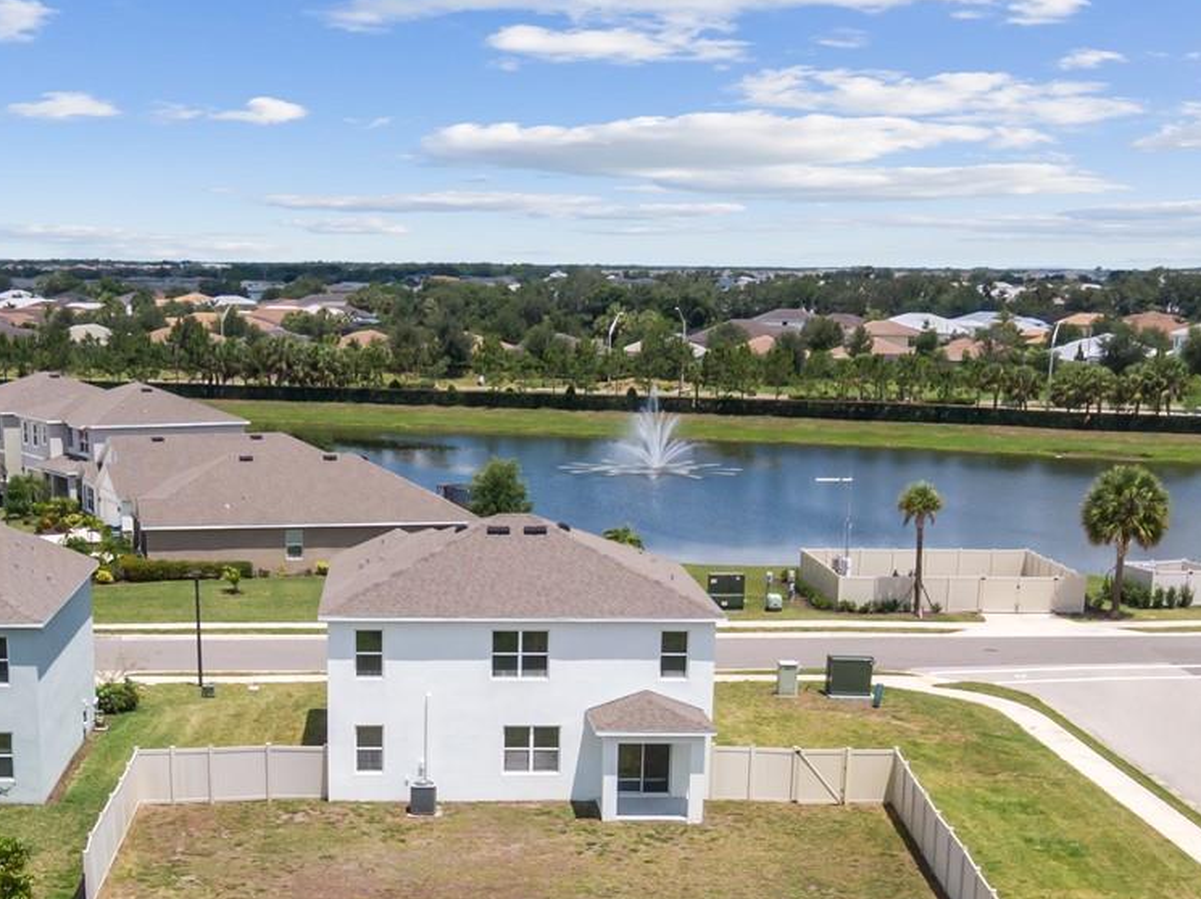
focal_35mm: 58
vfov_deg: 24.5
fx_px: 2011
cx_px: 472
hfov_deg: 33.1
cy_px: 798
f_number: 2.9
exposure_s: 1/2000
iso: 100
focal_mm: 4.78
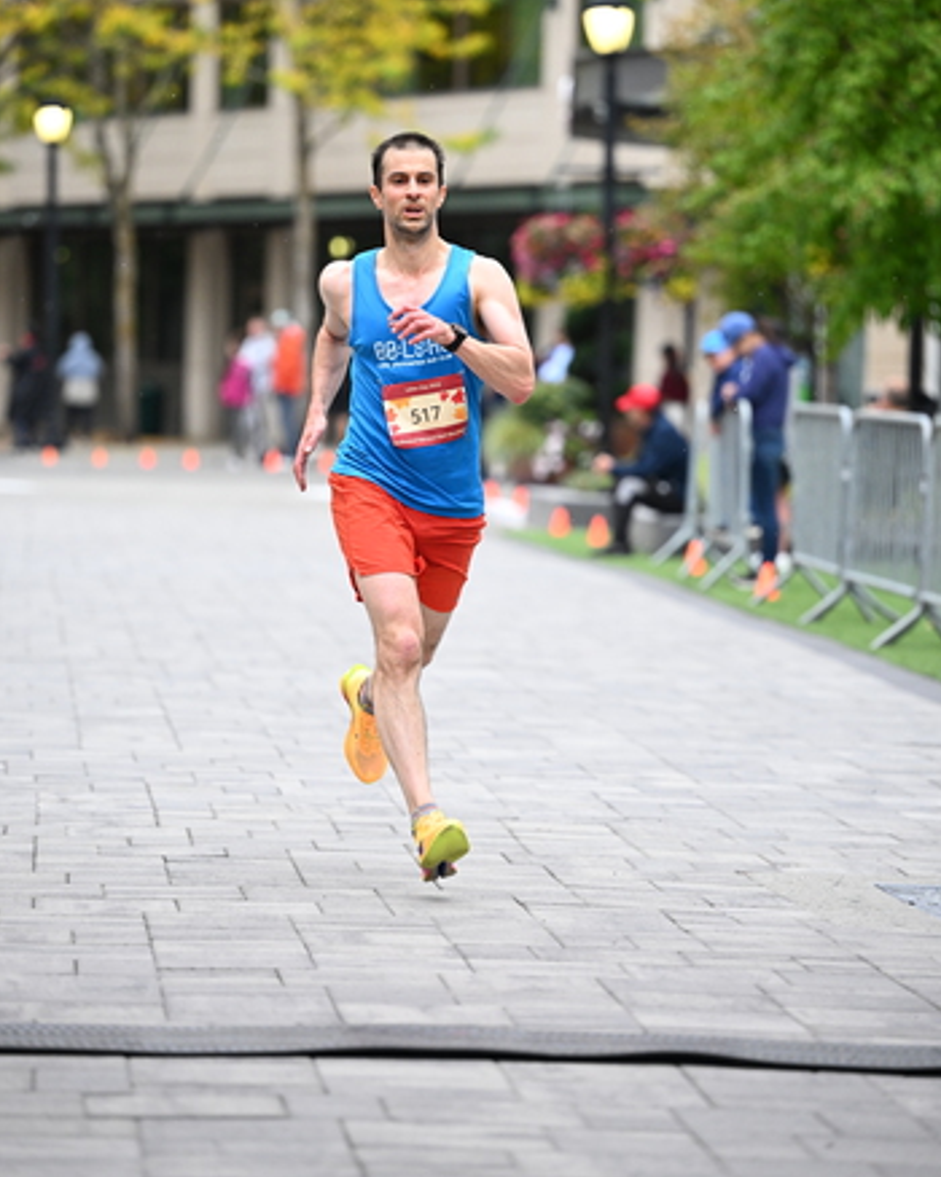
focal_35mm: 165
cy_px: 478
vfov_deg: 11.7
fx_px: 5748
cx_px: 461
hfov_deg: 9.4
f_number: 2.8
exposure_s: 1/1600
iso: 1600
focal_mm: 140
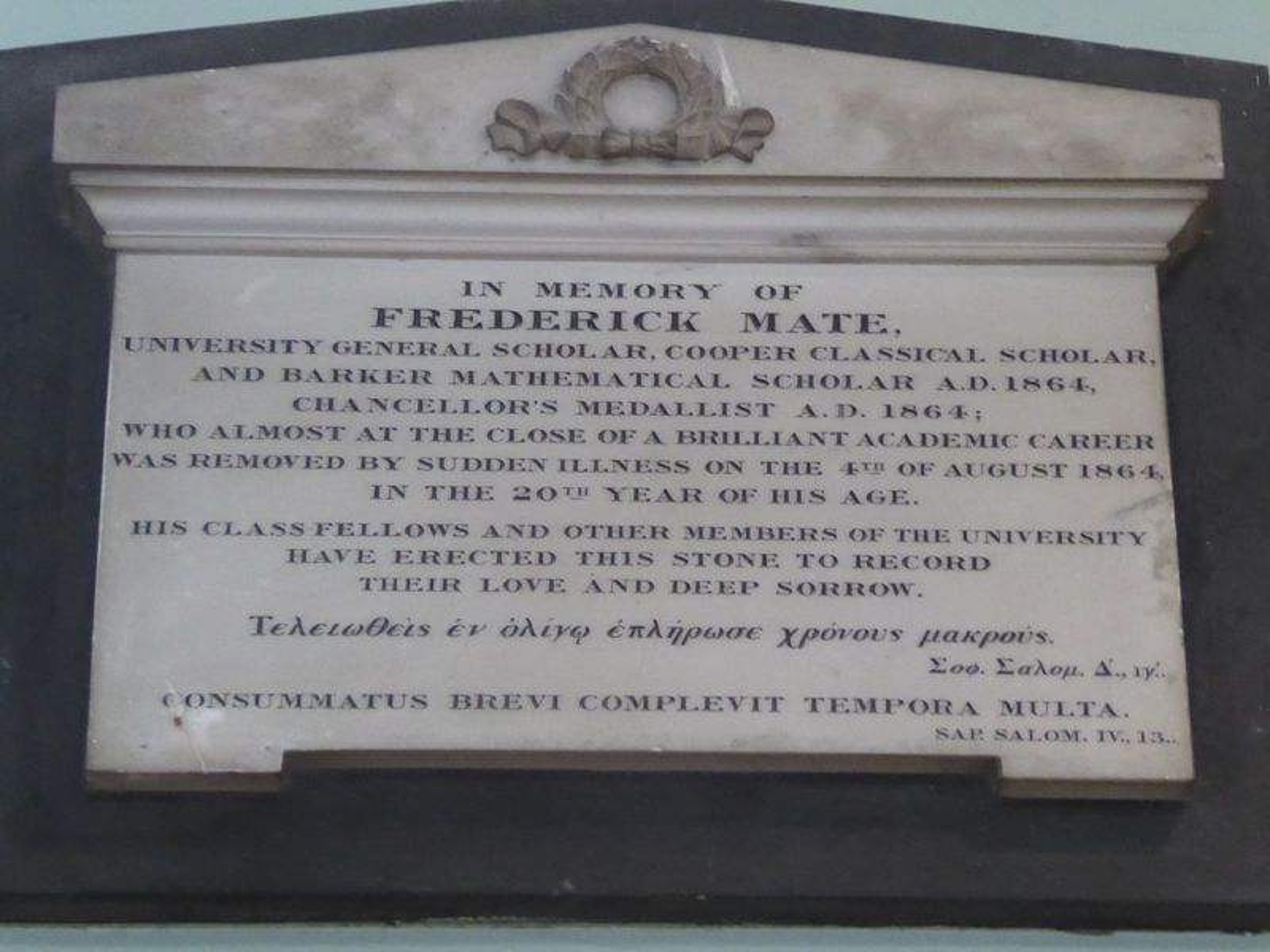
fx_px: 5246
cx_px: 635
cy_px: 476
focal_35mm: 143
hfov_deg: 13.8
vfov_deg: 10.4
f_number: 5.4
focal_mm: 25.6
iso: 1600
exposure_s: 1/60
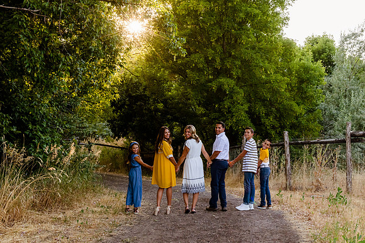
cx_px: 192
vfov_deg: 29.1
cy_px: 110
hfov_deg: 42.6
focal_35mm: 46
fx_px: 468
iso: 1000
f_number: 10
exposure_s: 1/200
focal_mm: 35
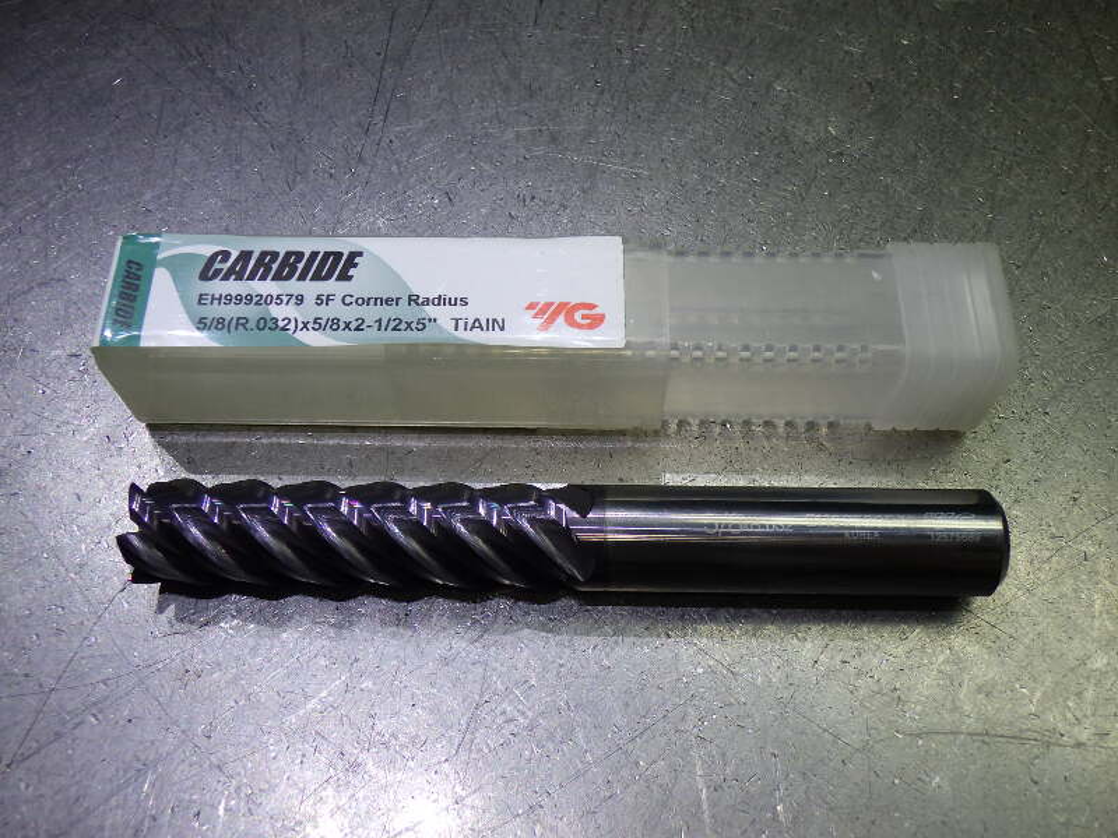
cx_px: 559
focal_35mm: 34
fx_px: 1098
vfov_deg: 41.8
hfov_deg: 54.0
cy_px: 419
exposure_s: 1/160
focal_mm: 6.1
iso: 125
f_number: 3.8
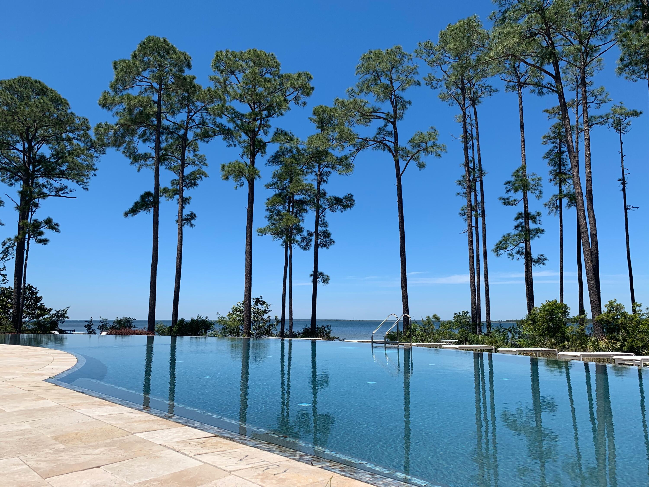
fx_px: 487
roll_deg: -0.3
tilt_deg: +10.4
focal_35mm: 26
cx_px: 324
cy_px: 244
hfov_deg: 67.3
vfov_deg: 53.1
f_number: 1.8
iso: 25
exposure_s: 1/2833
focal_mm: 4.25
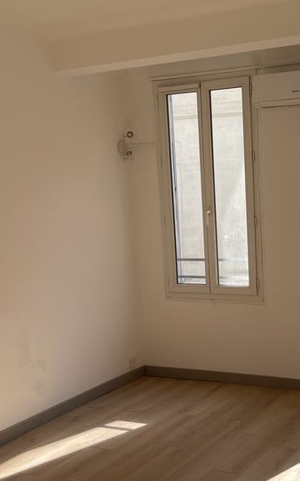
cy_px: 269
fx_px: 641
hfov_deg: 25.7
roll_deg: +2.3
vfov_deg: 41.0
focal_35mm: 49
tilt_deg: -5.0
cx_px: 251
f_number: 1.6
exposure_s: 1/599
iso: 32
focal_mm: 5.1
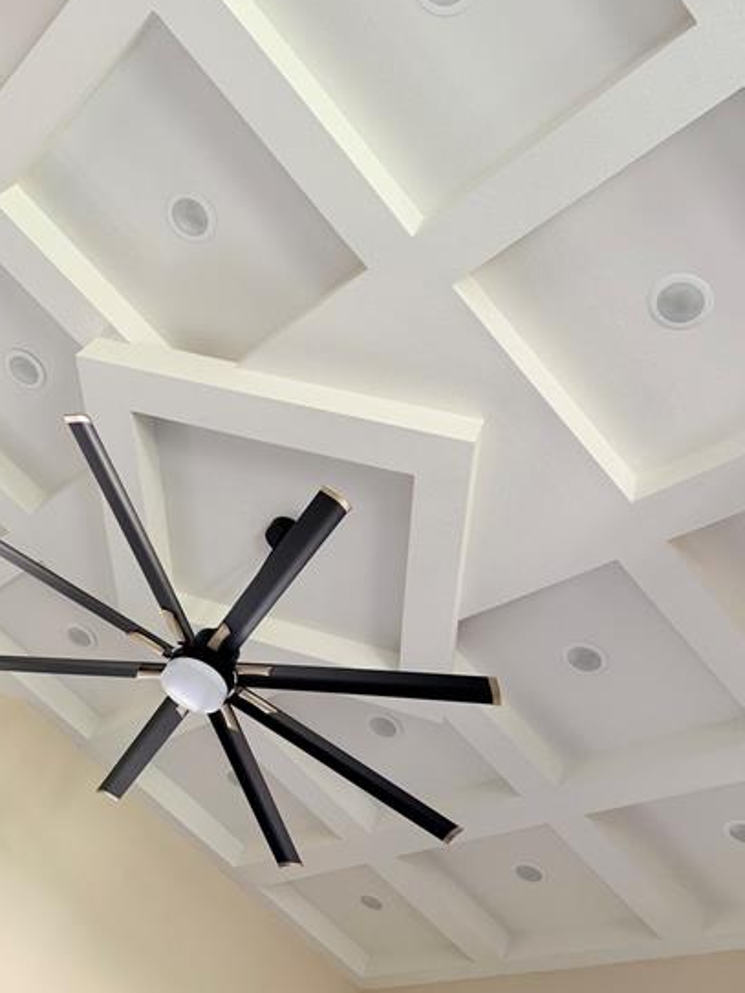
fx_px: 975
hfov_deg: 41.8
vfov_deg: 53.8
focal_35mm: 34
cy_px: 442
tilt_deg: +50.1
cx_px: 364
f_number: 1.78
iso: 160
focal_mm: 6.76
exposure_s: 1/60
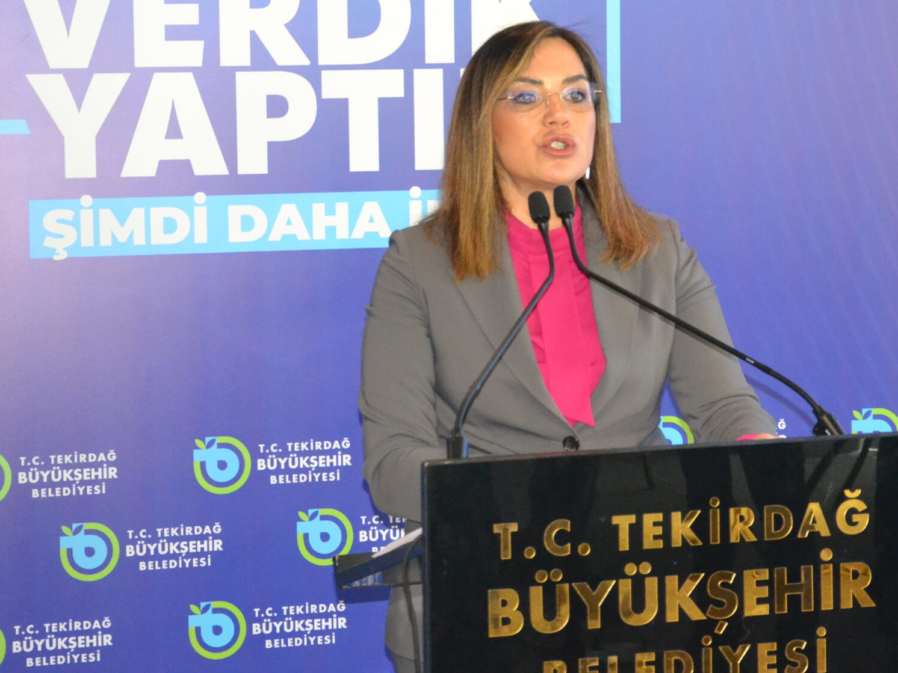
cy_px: 239
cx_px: 567
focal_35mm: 99
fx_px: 2568
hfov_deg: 19.8
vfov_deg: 14.9
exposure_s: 1/60
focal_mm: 40
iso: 2500
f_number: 4.5
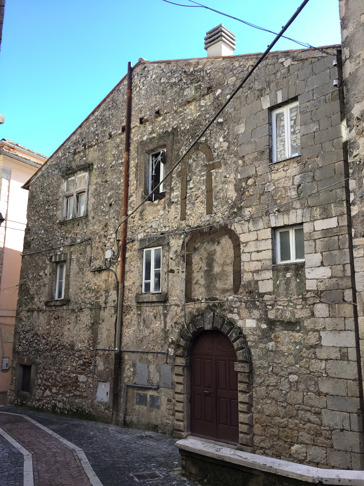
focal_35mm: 31
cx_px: 182
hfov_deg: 45.4
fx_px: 435
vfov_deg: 58.4
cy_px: 243
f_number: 2.4
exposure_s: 1/269
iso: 25
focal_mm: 3.3
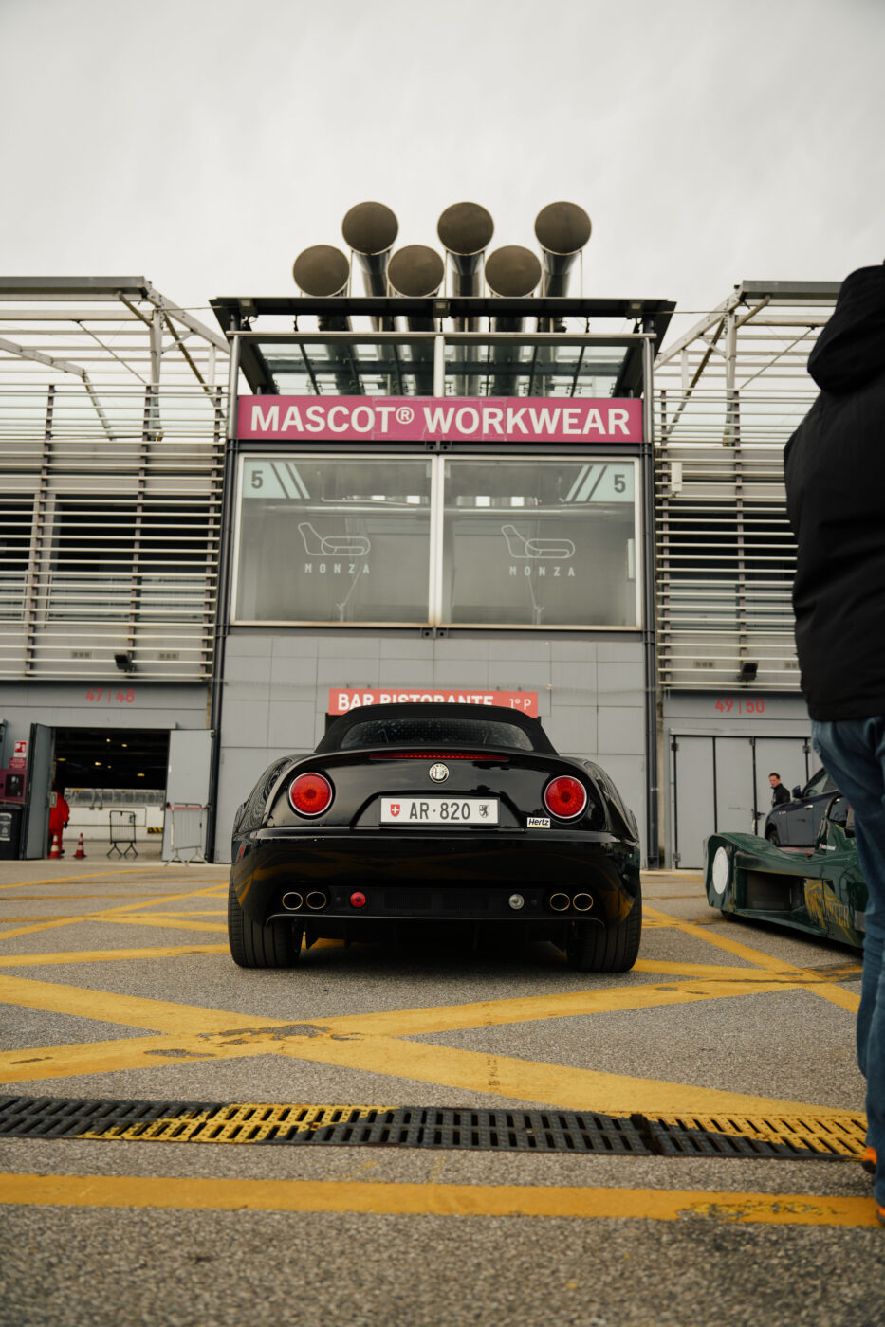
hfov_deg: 46.4
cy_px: 664
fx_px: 1033
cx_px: 442
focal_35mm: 28
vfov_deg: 65.5
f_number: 2.8
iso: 100
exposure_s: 1/500
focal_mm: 28
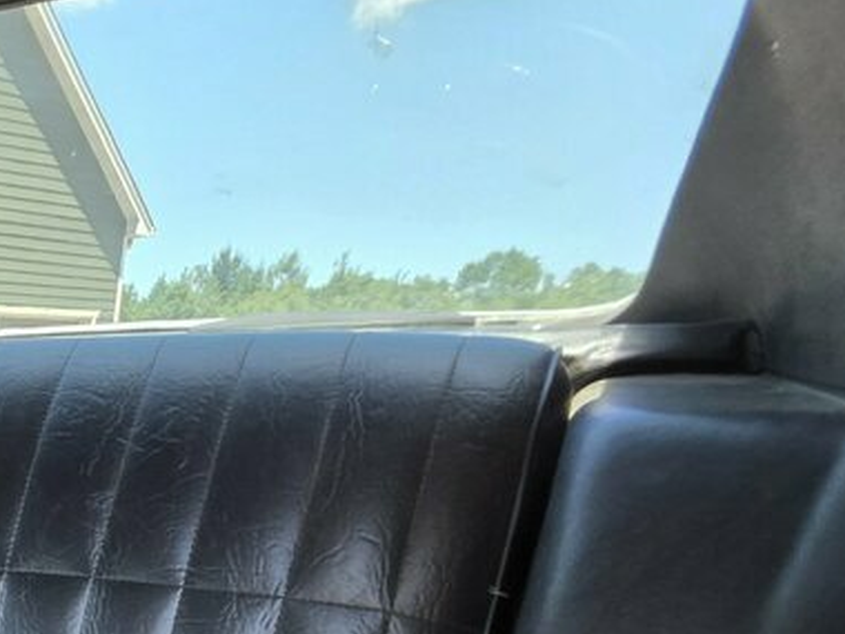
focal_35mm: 41
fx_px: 1001
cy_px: 872
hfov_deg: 31.8
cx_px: -314
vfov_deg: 27.7
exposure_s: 1/120
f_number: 1.9
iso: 125
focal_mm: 2.2
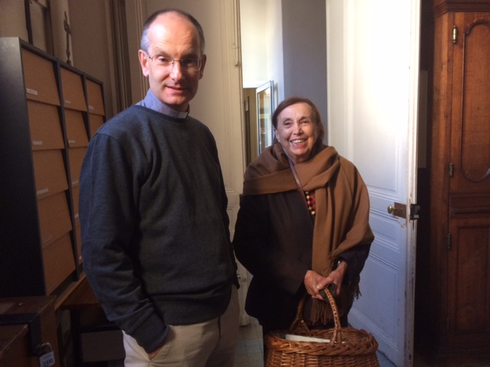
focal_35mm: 29
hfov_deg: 61.7
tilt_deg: -8.1
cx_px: 245
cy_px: 184
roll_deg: +1.9
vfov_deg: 48.2
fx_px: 411
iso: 250
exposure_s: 1/33
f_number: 2.2
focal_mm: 4.15
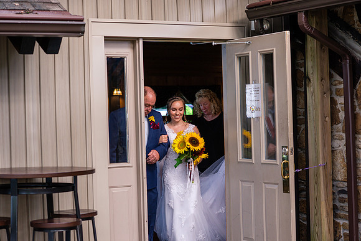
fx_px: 853
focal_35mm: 85
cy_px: 120
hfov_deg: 23.9
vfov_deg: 16.1
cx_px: 180
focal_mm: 85
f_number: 3.2
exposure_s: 1/400
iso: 400
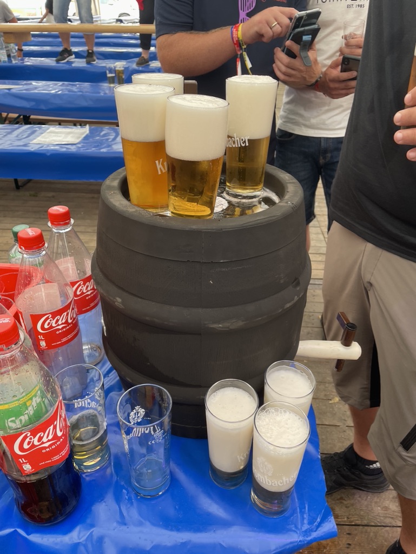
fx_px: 416
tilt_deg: -32.6
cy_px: 277
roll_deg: -2.0
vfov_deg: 67.3
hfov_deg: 53.1
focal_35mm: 26
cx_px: 208
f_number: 1.6
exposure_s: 1/121
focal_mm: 4.2
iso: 50
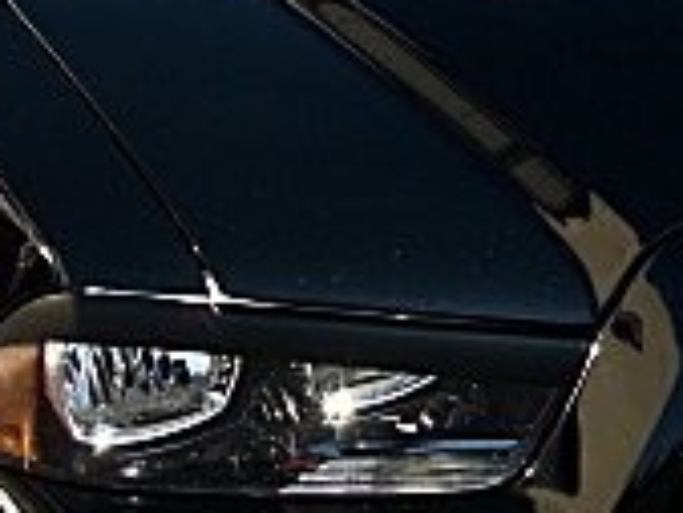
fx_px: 2685
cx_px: 461
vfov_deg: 10.8
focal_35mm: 136
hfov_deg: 14.5
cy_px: 4
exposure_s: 1/125
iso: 50
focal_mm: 6.3
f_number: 2.8
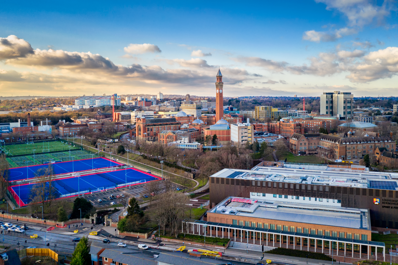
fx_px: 309
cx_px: 199
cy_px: 132
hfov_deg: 65.5
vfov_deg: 46.4
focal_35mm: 28
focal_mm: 10.3
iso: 100
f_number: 5
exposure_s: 1/200
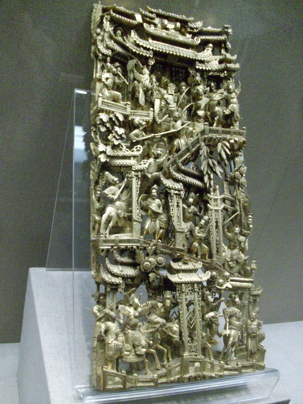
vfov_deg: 54.0
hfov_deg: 41.8
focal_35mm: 34
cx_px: 152
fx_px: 397
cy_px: 202
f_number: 2.8
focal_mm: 5.7
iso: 800
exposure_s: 1/37
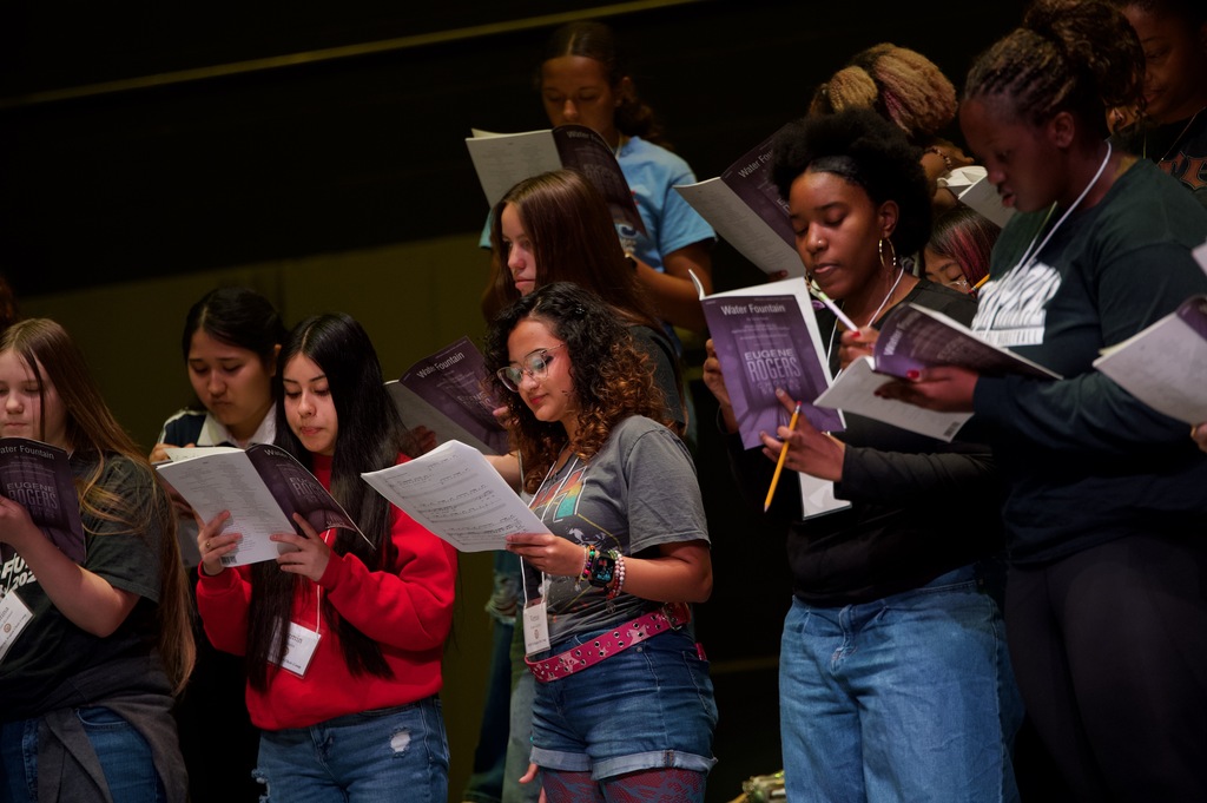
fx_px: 6700
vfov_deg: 6.9
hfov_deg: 10.3
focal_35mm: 200
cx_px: 604
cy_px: 402
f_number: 2.8
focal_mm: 200
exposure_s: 1/320
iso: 1600
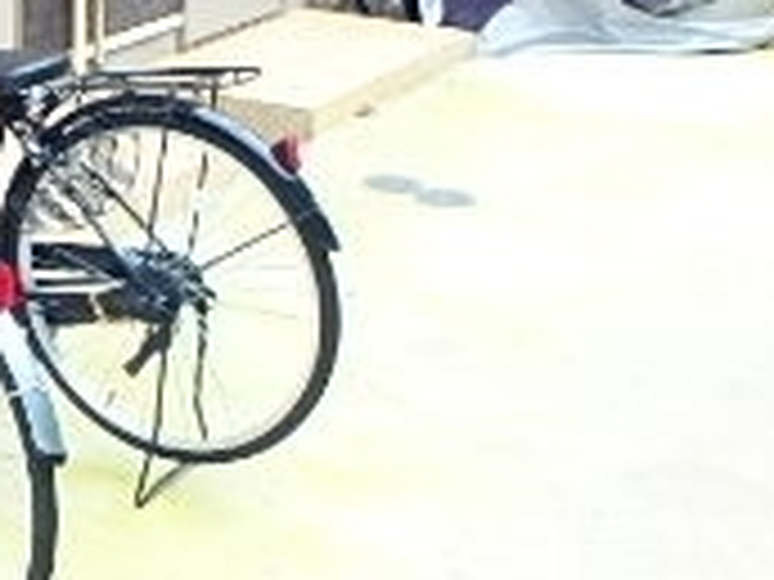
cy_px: -31
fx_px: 1744
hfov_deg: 22.6
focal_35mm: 78
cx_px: -207
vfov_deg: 18.3
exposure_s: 1/125
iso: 125
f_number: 3.5
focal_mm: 3.7
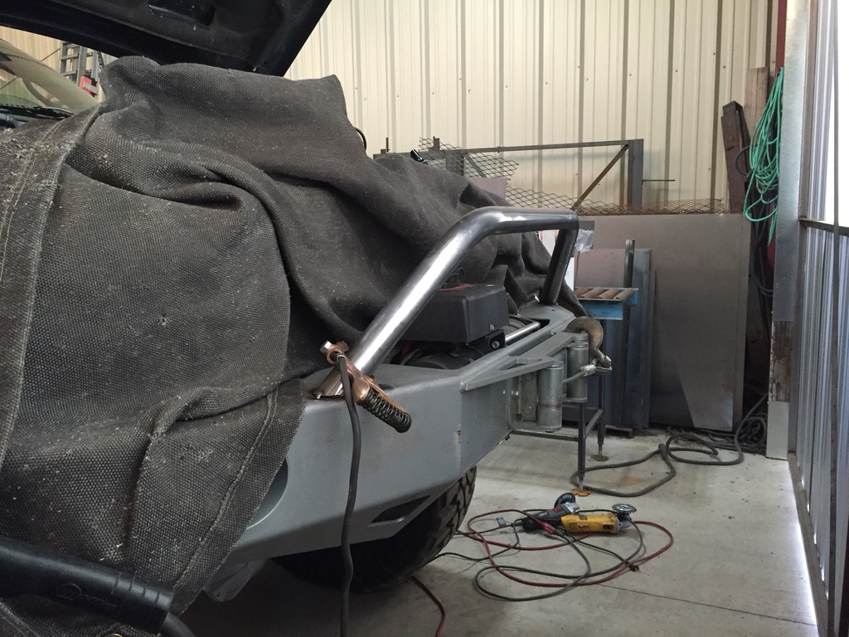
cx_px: 424
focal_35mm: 29
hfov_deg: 61.7
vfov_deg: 48.2
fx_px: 711
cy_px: 318
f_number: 2.2
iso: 200
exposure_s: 1/30
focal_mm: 4.15
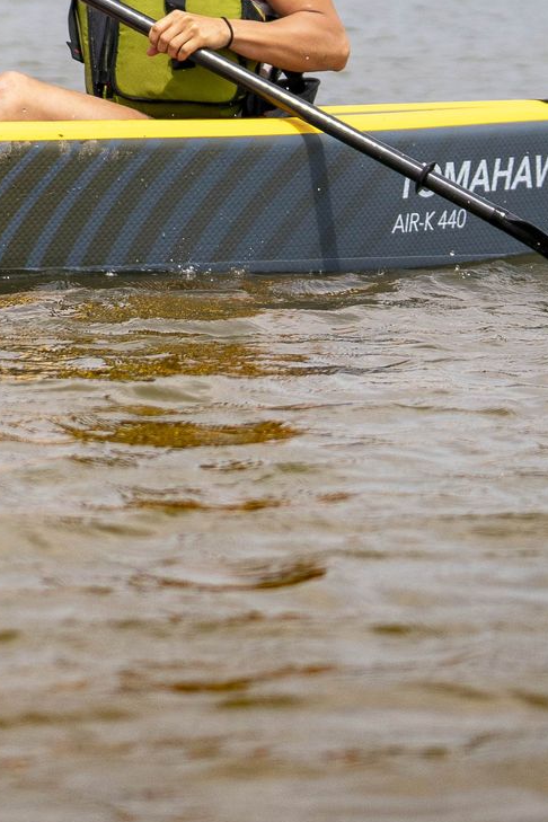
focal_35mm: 288
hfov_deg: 4.7
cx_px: -345
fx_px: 6575
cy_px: -180
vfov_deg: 7.1
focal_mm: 70
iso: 200
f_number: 2.8
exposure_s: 1/4000
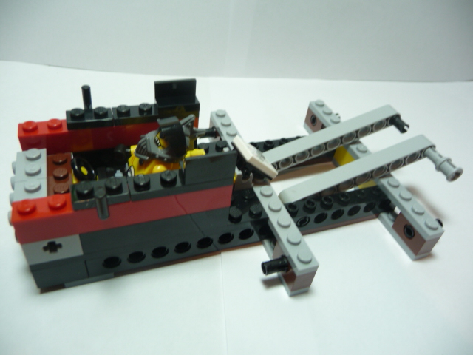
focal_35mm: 28
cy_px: 178
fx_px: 383
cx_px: 236
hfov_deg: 63.4
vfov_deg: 49.7
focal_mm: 4.7
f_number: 3.3
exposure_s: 1/40
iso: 100
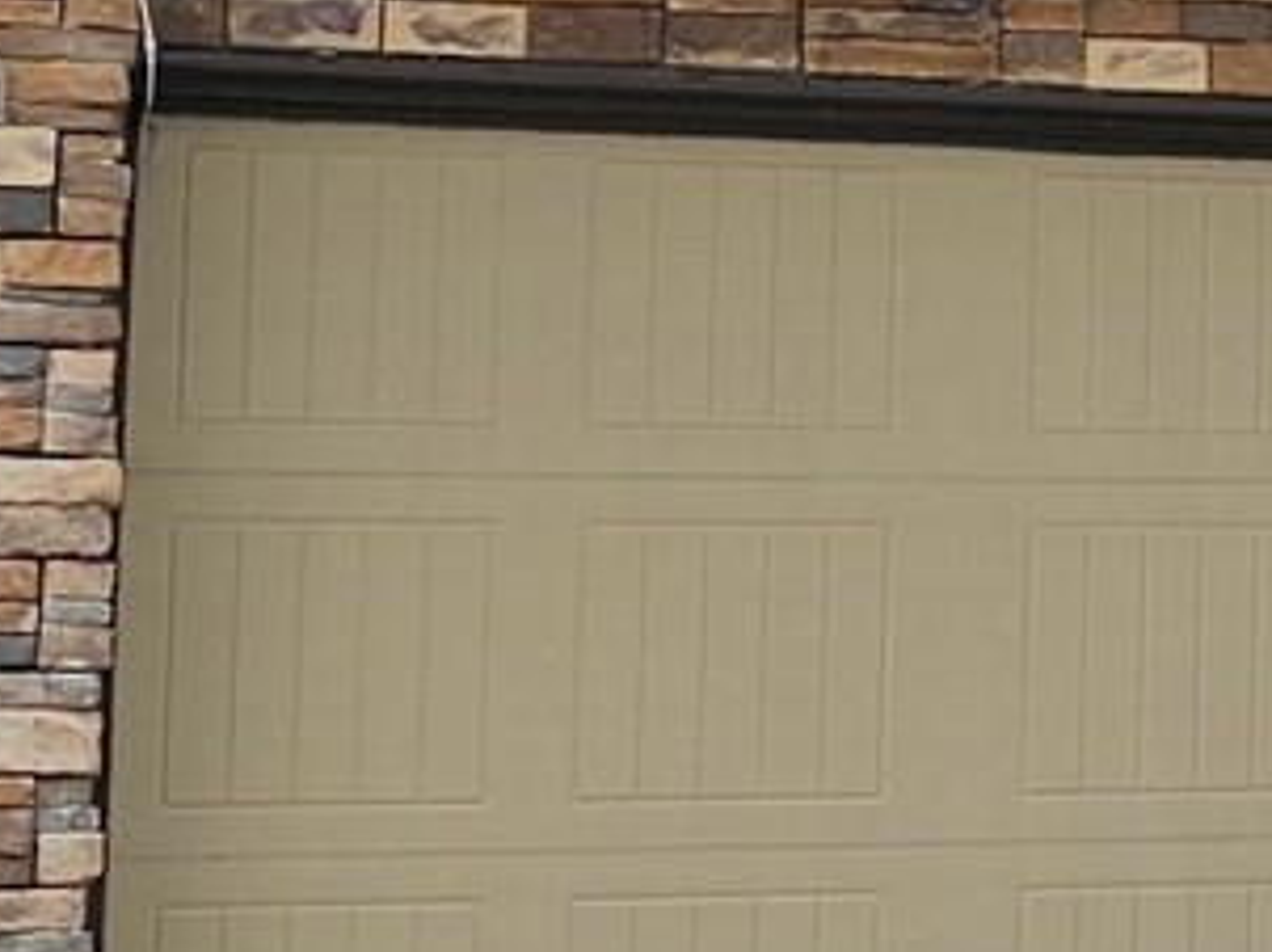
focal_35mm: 156
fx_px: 5728
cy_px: -139
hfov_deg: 12.1
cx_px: 1887
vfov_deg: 9.4
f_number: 1.7
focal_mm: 6.3
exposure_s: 1/697
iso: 10
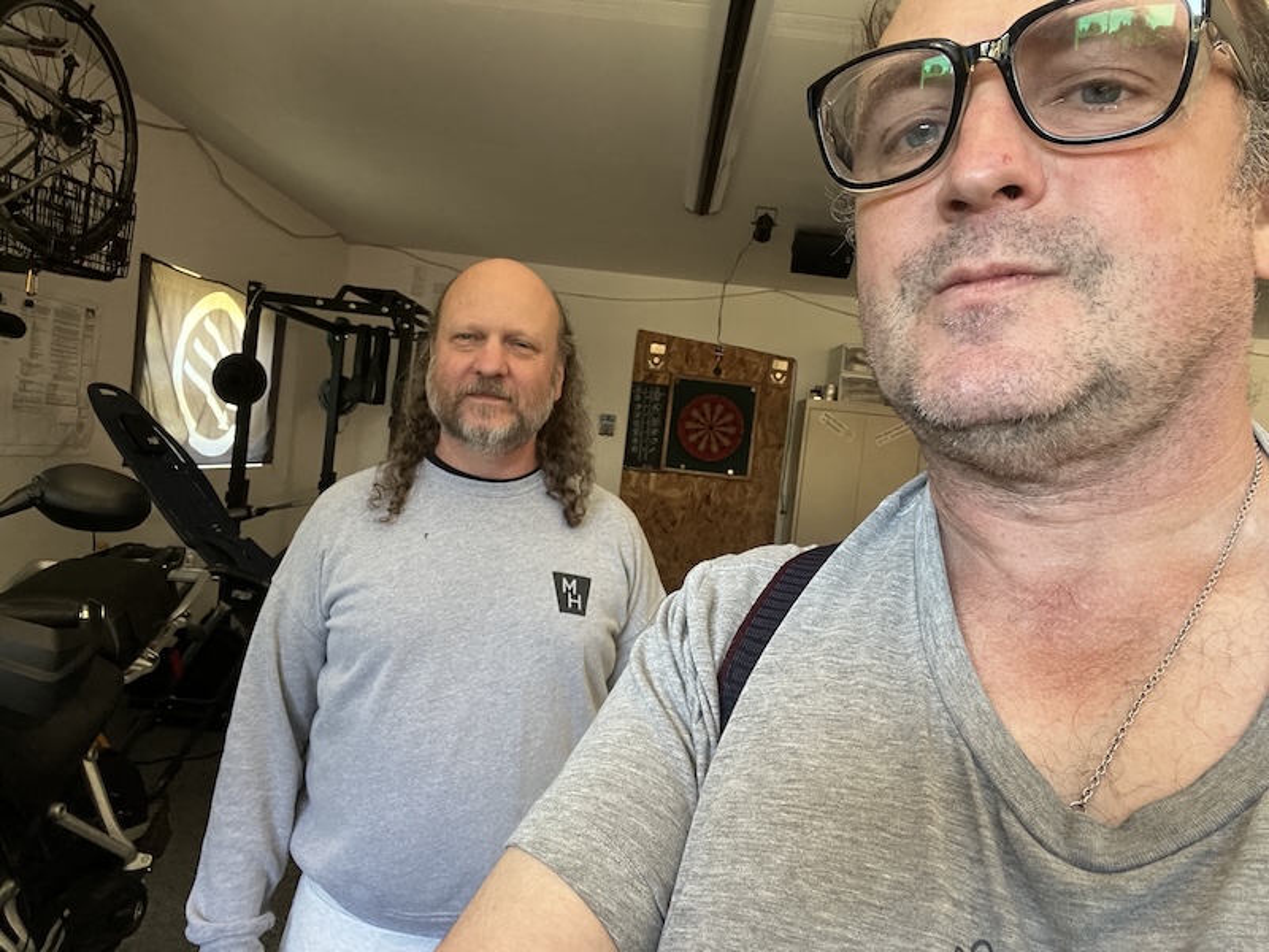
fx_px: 843
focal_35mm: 23
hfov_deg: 73.9
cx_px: 634
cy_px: 476
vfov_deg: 58.9
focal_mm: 2.71
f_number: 2.2
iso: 200
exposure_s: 1/60
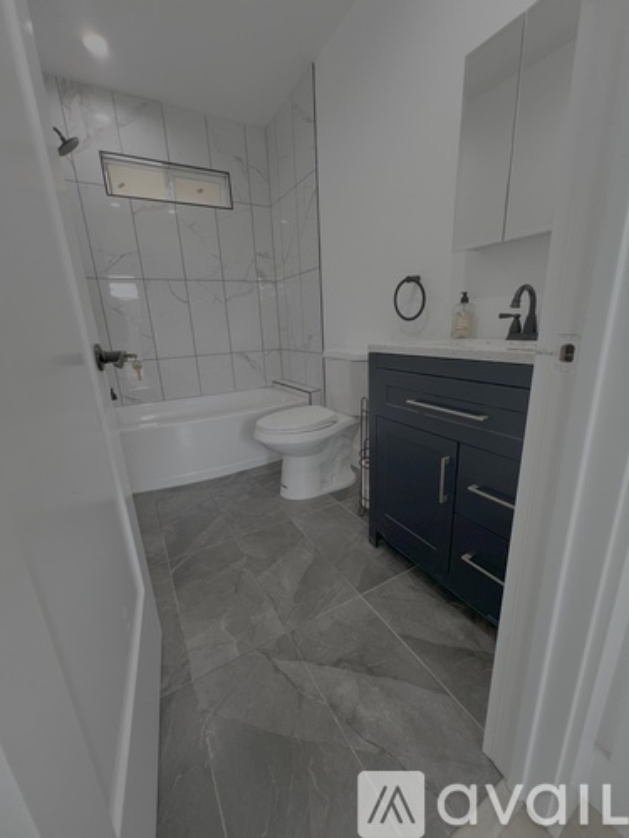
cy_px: 419
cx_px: 314
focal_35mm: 13
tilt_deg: -15.7
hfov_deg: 89.9
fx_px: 315
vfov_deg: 106.2
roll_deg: +2.1
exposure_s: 1/120
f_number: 1.8
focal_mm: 1.57
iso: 160
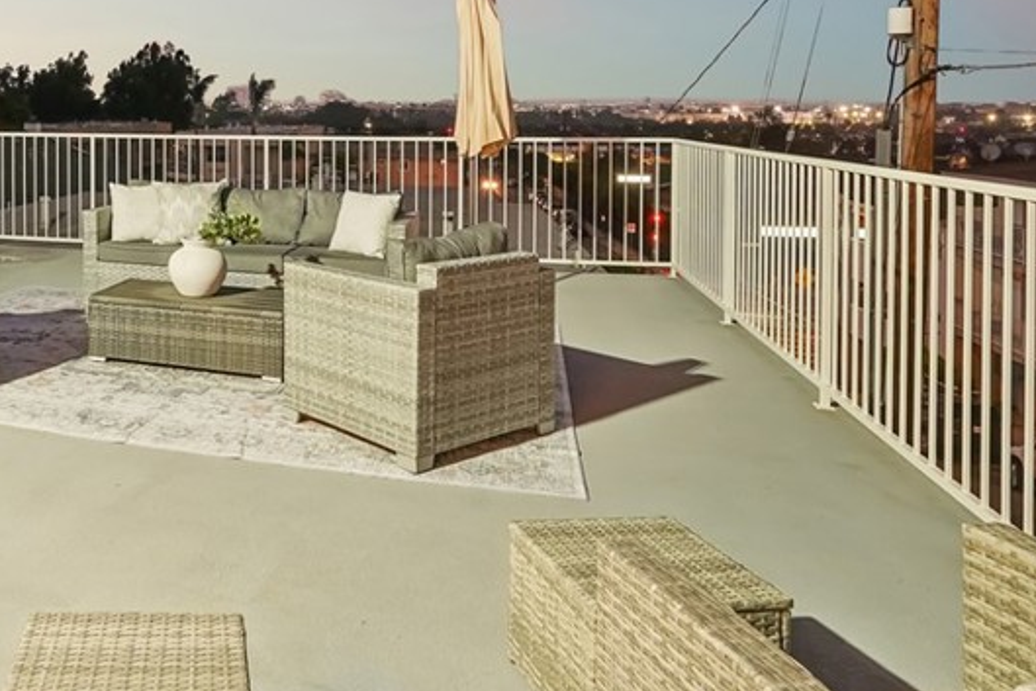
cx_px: 184
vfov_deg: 40.3
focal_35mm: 31
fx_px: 892
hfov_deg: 55.3
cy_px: 122
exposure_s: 1/4
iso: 800
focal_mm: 16
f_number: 8
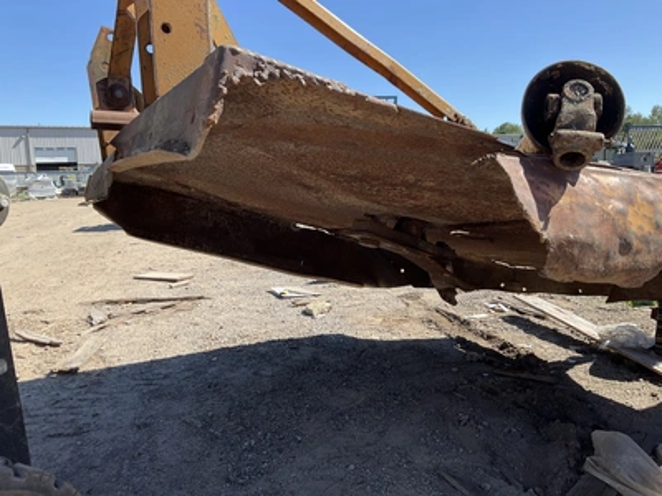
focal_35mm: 29
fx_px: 555
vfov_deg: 48.2
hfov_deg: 61.7
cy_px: 248
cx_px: 331
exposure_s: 1/962
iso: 25
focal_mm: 3
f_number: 1.8
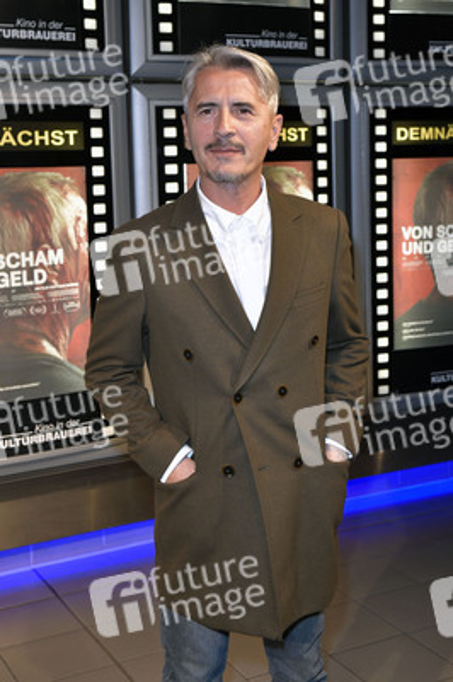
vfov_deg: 43.6
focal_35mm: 45
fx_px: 851
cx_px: 226
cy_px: 341
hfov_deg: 29.8
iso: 1600
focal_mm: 45
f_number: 5.6
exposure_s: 1/200
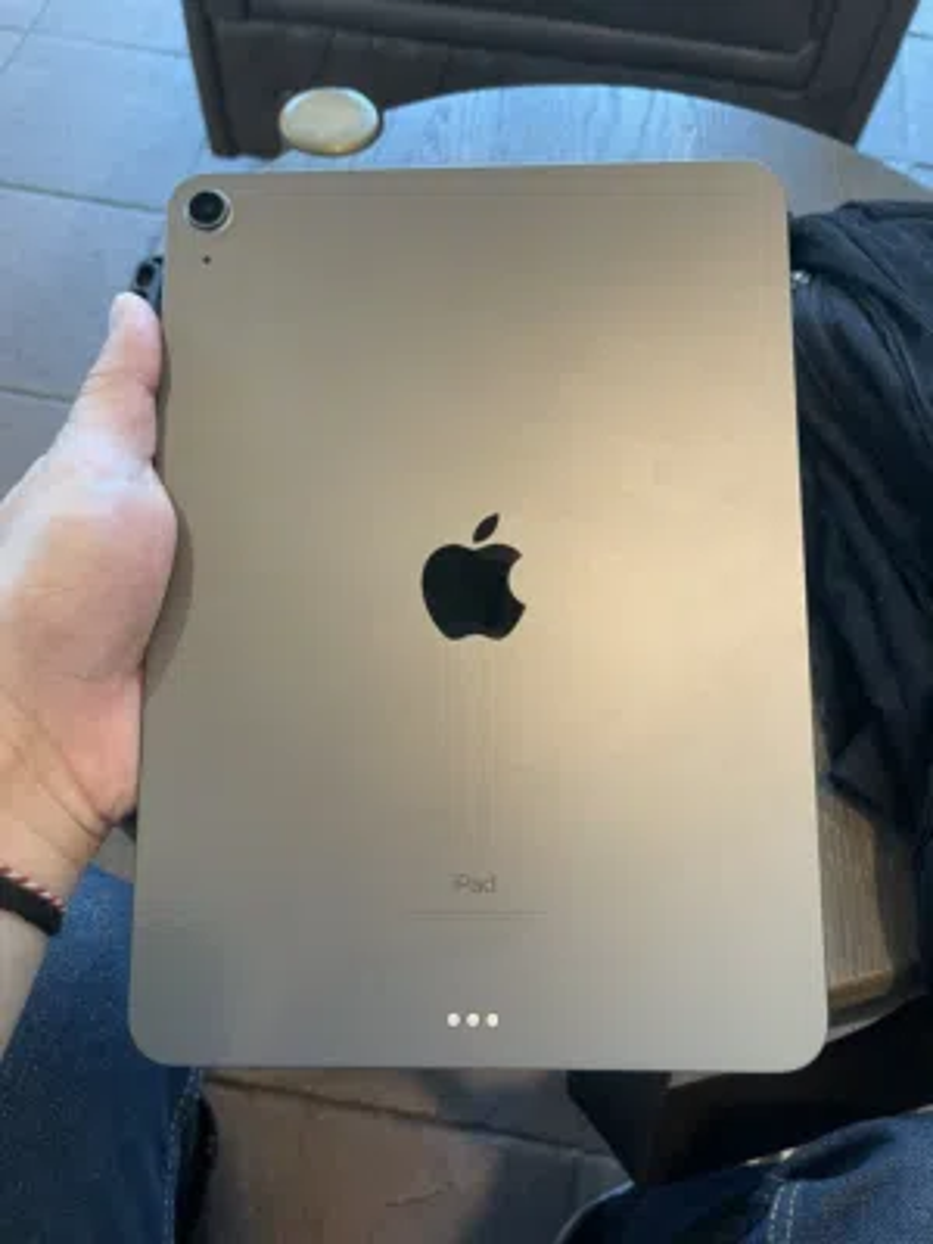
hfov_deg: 54.9
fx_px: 898
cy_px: 622
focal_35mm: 25
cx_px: 466
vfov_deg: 69.4
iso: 160
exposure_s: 1/50
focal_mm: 5.1
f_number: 1.6
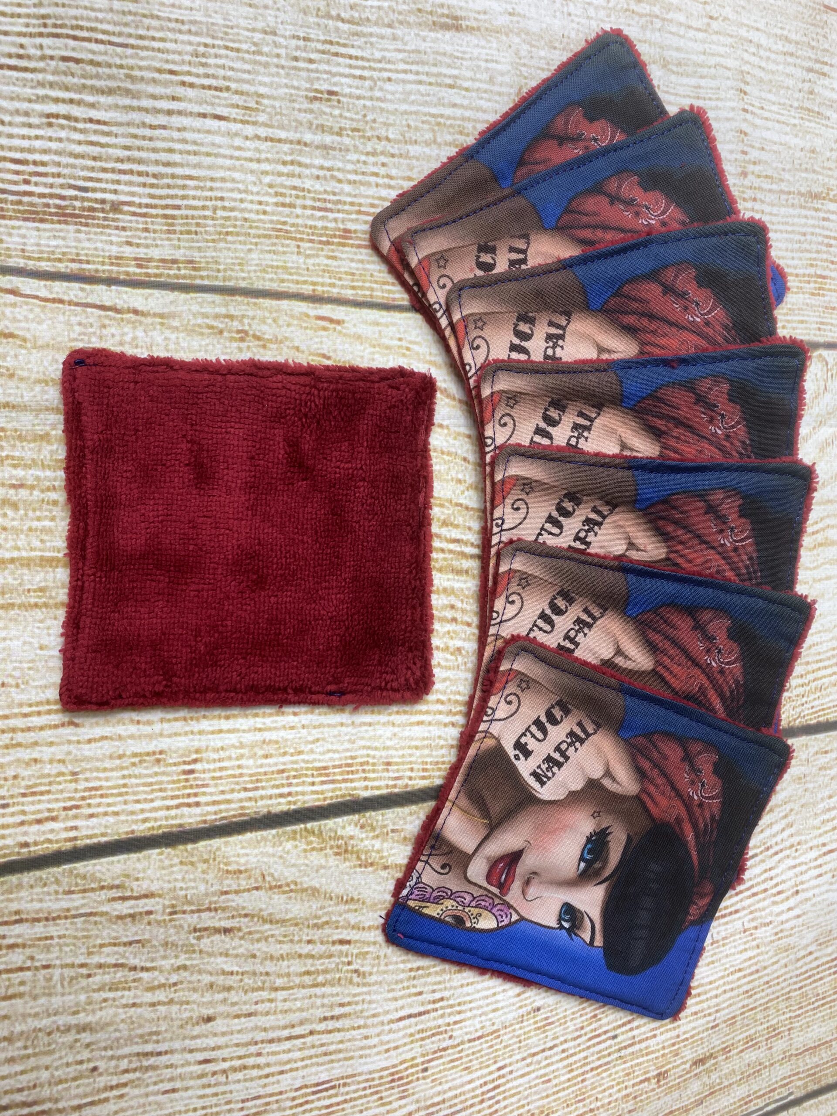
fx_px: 838
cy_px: 558
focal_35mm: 26
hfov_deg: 53.1
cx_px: 418
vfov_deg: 67.3
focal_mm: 4.25
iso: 50
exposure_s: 1/100
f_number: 1.8
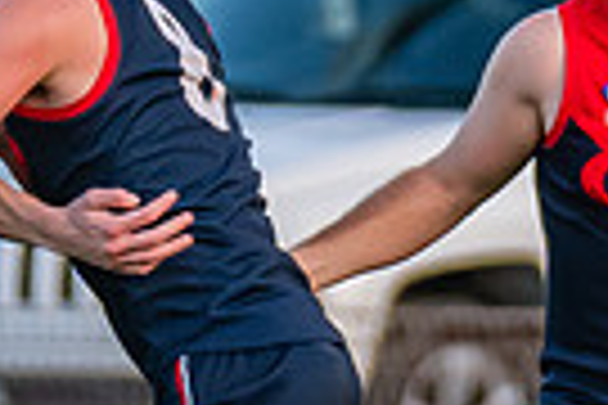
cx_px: 172
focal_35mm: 2518
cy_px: 306
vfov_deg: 0.5
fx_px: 42523
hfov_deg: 0.8
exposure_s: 1/1250
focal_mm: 270
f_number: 4
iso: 1250
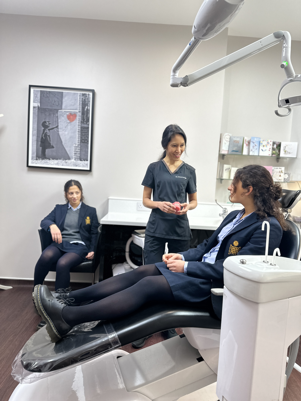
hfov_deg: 56.8
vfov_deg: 71.6
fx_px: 278
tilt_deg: -3.5
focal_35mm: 24
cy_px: 200
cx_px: 150
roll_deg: -4.0
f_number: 1.78
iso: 100
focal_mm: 6.86
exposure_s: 1/100
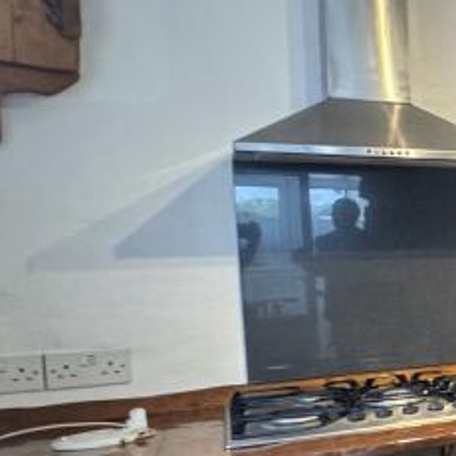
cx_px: 918
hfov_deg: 18.8
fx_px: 820
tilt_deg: -3.6
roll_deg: +0.8
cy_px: 284
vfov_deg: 31.0
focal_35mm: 55
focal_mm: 2.22
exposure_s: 1/49
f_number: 2.2
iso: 200
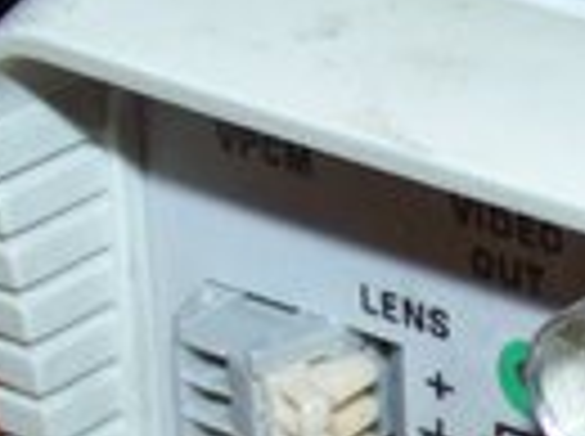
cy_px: 463
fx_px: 3829
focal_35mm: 227
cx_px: 666
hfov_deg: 8.7
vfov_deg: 6.5
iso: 70
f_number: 2.8
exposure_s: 1/30
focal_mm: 7.6
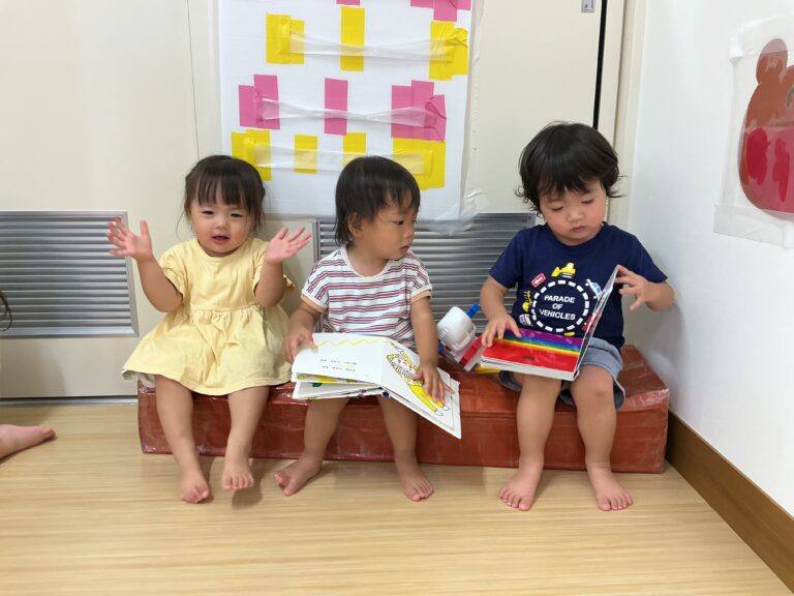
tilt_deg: -14.1
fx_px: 665
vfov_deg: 48.2
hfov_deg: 61.7
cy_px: 298
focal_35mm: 29
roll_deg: -1.5
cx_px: 397
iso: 64
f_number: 1.8
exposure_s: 1/50
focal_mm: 3
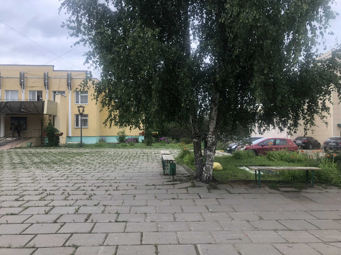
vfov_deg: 49.7
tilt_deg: +0.9
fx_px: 276
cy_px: 128
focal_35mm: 28
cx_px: 170
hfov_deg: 63.4
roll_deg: +0.1
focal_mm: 3.99
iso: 50
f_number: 1.8
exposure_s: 1/120
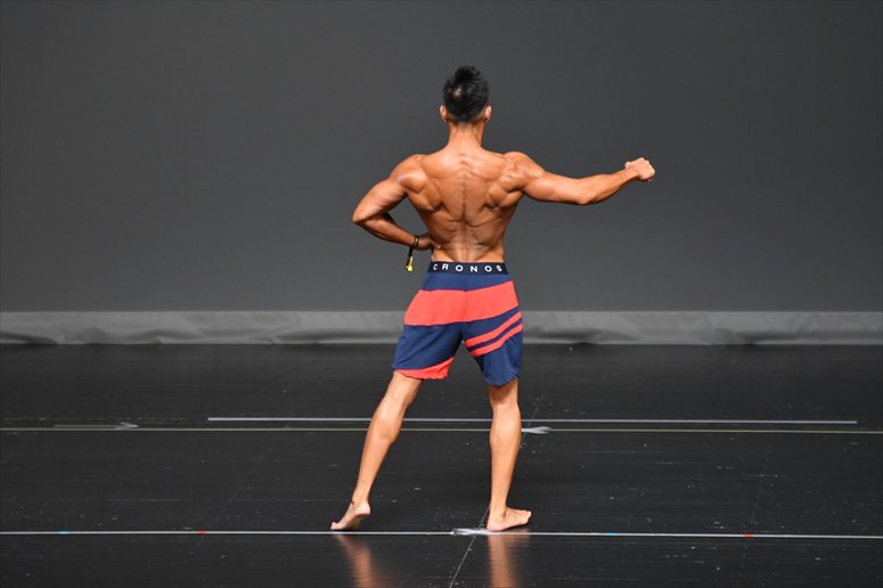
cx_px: 442
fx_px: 7723
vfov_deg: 4.4
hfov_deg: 6.5
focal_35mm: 315
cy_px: 294
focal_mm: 210
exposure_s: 1/400
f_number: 5.6
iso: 2500
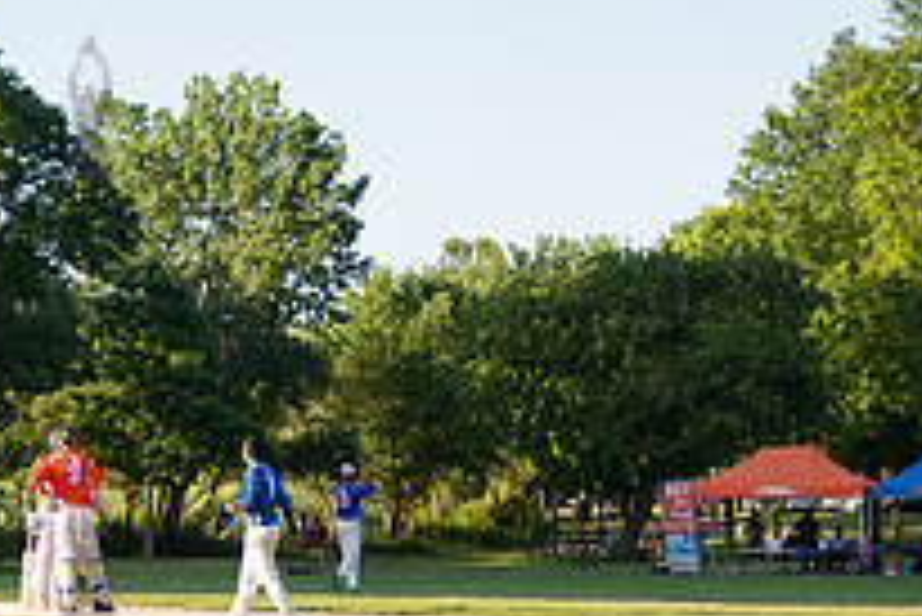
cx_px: 85
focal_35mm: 147
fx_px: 3767
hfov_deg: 13.8
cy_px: 546
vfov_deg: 9.3
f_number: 2.8
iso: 400
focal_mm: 52
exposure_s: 1/2500
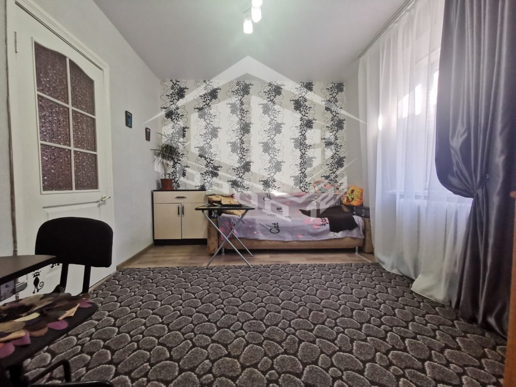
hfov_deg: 94.5
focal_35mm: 16
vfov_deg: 78.1
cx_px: 258
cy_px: 194
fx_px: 239
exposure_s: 1/50
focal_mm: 2.35
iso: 125
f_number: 2.2
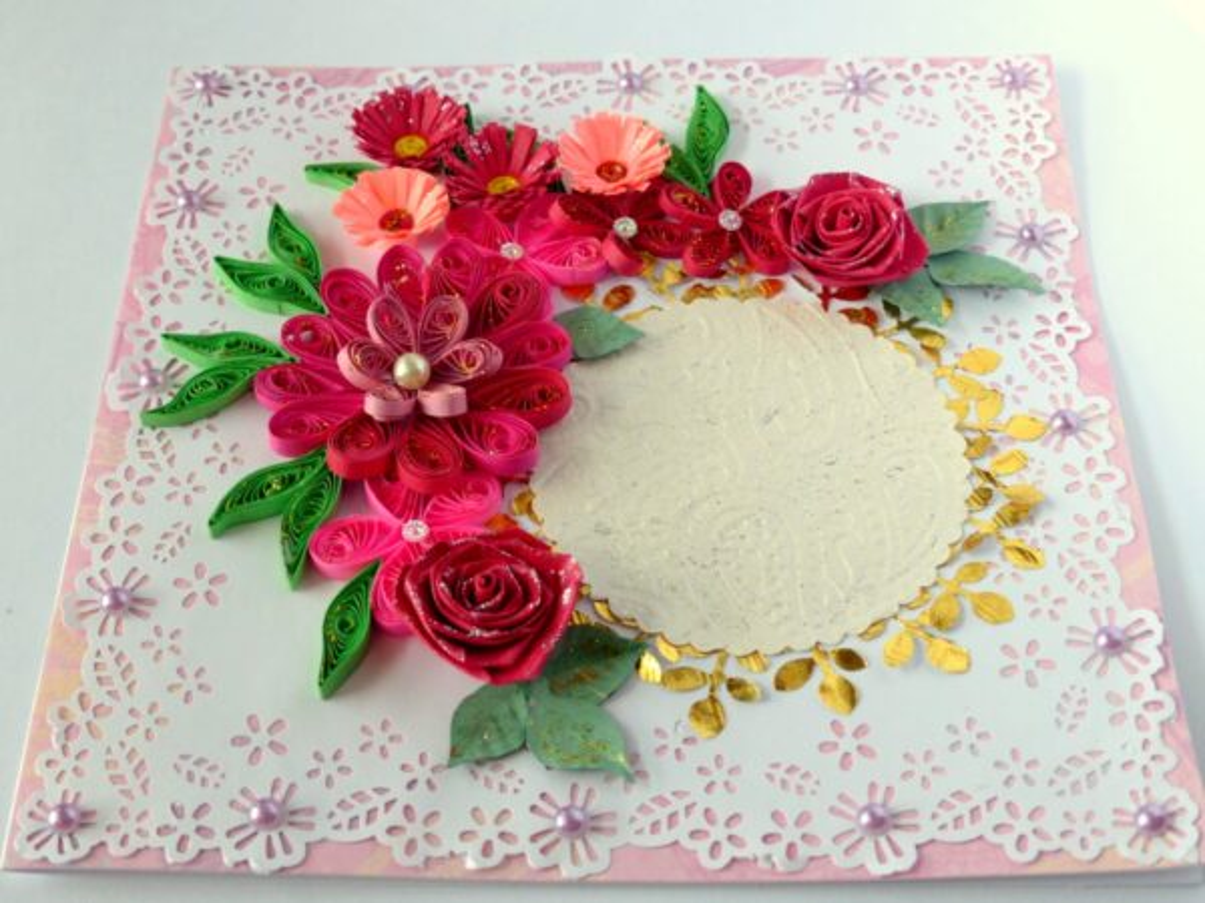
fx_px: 1741
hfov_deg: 38.2
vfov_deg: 29.1
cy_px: 452
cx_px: 602
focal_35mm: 50
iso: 100
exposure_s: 1/200
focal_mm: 9.1
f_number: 2.8
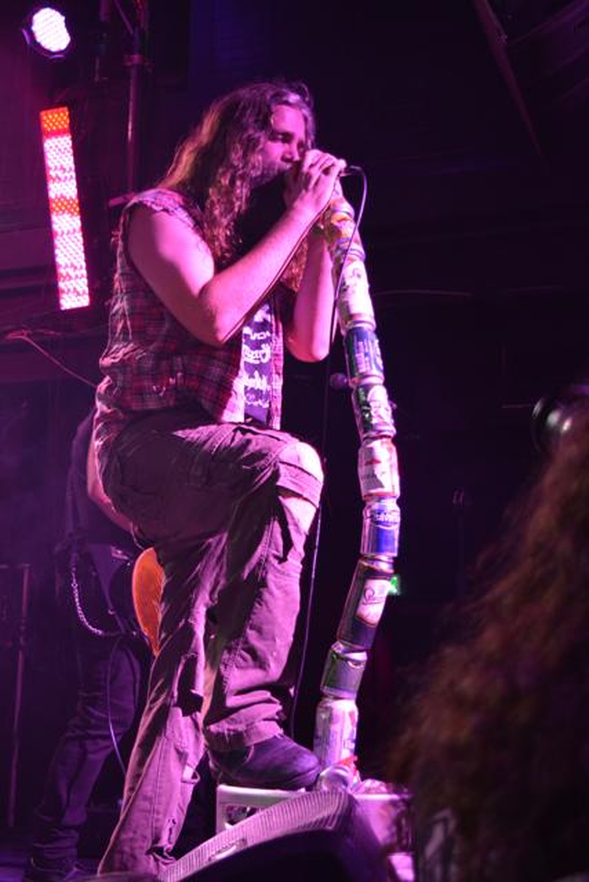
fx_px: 1251
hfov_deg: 26.5
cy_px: 441
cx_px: 294
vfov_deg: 38.9
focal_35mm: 51
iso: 1250
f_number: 4.5
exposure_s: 1/60
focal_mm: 34
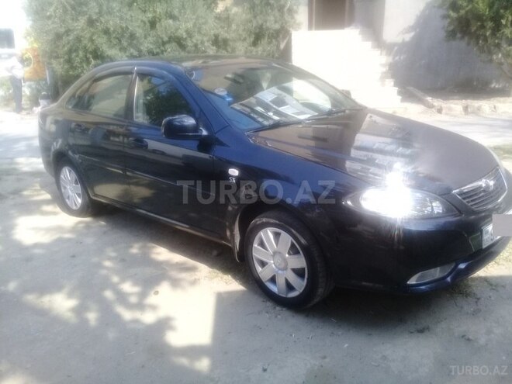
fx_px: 459
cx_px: 256
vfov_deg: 45.4
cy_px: 192
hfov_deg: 58.4
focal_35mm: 31
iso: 50
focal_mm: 3.3
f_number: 2.2
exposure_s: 1/427
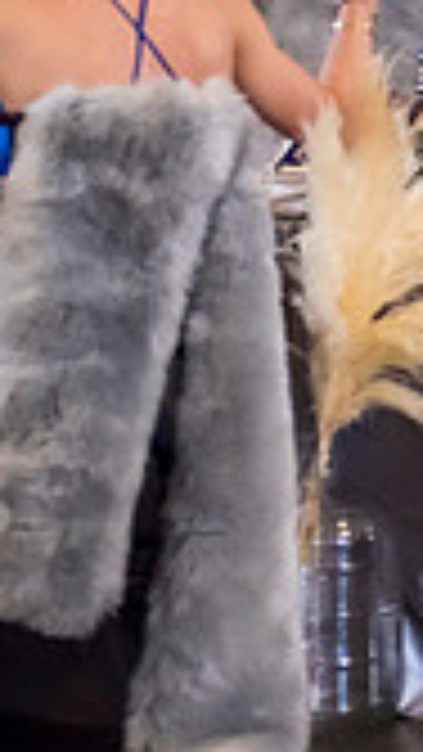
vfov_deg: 8.2
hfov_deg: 4.5
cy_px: 92
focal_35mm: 261
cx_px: 1316
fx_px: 5202
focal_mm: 70
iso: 1600
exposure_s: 1/125
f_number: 2.8
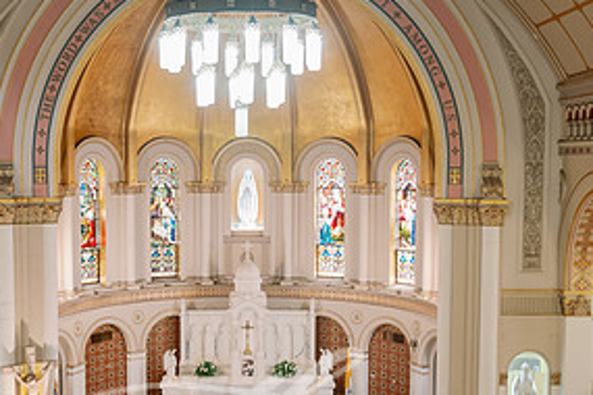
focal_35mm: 58
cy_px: 231
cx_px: 243
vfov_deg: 23.4
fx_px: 955
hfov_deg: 34.4
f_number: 2.8
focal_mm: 28.5
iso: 1000
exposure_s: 1/80
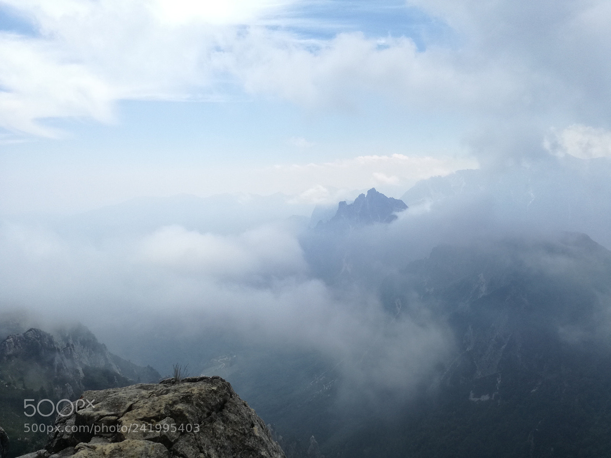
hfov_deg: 65.3
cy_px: 229
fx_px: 477
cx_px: 306
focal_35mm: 27
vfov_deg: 51.4
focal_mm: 3.79
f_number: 2
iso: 50
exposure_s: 1/1190
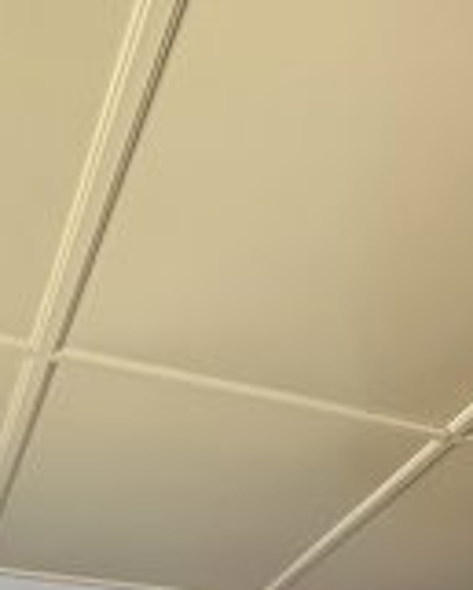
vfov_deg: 20.4
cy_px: 1041
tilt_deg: -4.1
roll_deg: +1.1
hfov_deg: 22.1
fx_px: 1189
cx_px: 396
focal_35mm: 68
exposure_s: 1/99
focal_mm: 2.22
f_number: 2.2
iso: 125
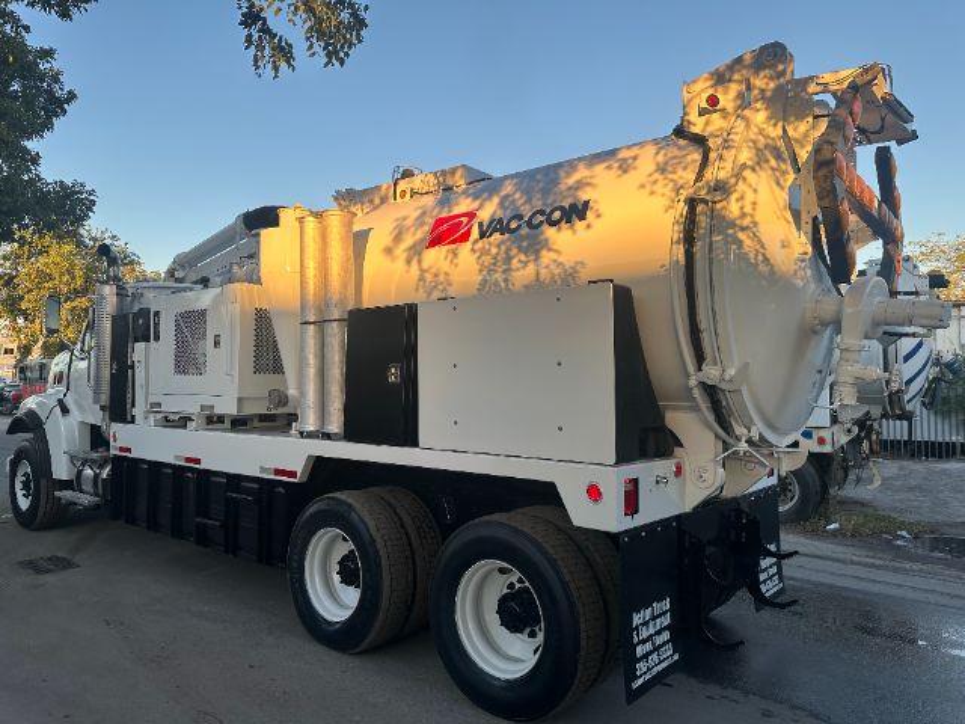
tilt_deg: +1.9
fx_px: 669
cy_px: 362
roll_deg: -1.4
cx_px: 482
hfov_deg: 71.6
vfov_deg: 56.8
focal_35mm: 24
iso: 80
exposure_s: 1/791
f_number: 1.78
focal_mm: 6.86
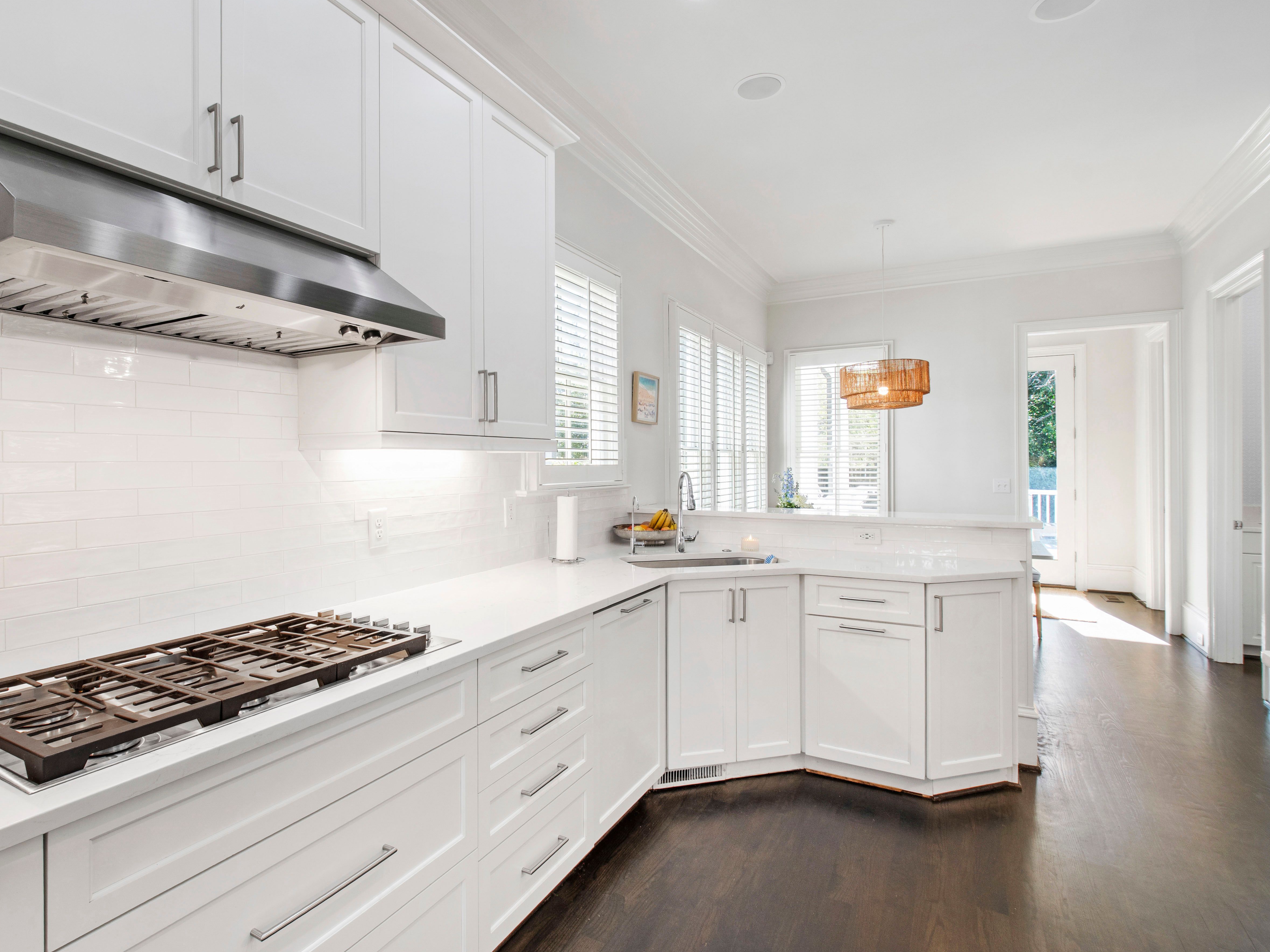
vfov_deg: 74.7
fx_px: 624
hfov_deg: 90.7
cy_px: 461
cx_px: 568
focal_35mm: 17
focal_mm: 10
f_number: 8
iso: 100
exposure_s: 1/6
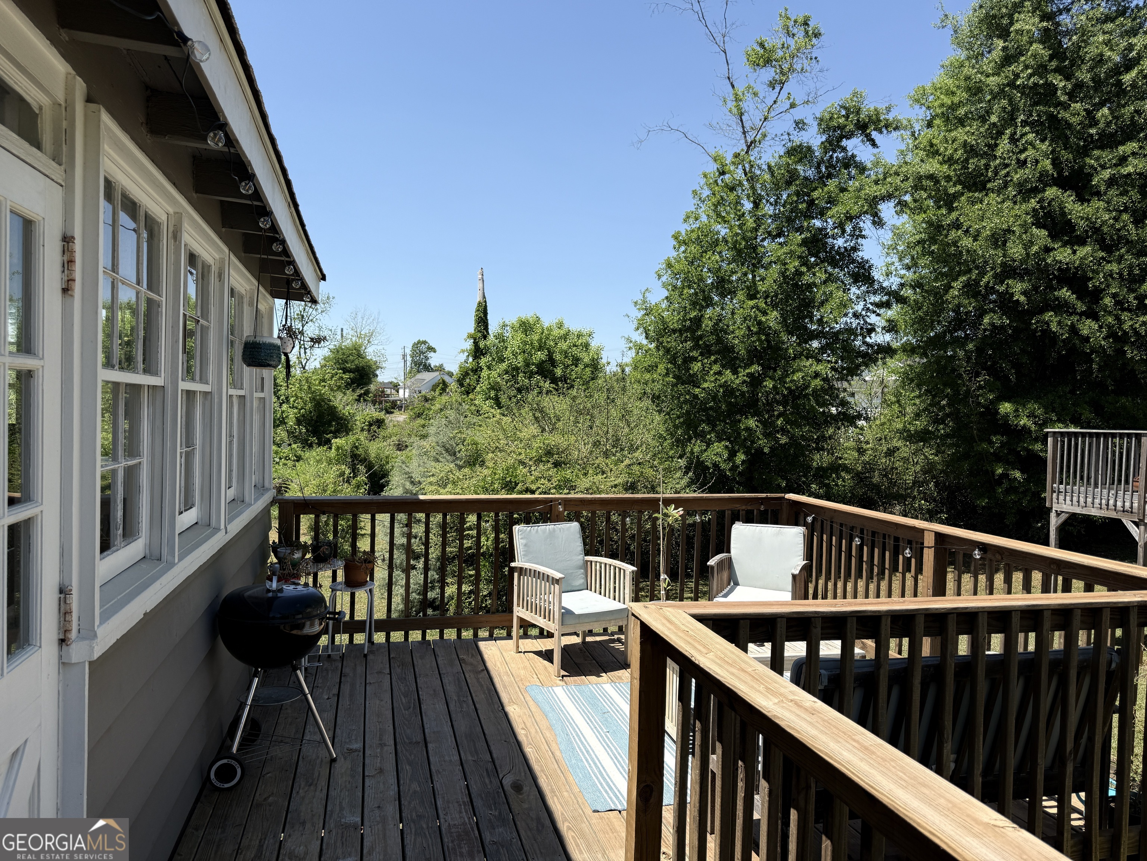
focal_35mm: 24
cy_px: 430
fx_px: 795
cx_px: 574
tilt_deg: -0.6
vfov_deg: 56.8
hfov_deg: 71.6
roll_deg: -0.6
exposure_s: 1/3021
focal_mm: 6.76
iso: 80
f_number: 1.78
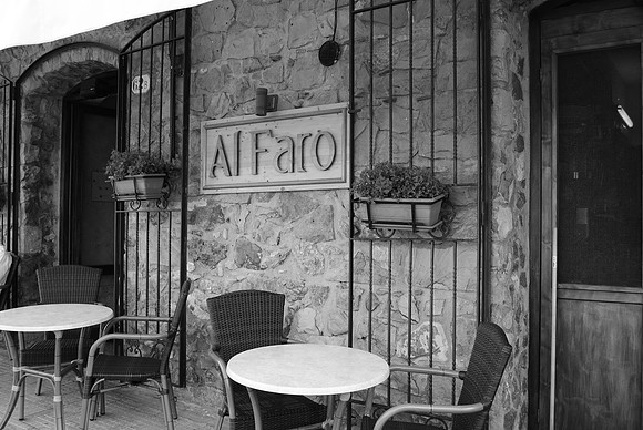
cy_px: 215
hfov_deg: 57.2
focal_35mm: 33
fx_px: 590
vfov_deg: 40.1
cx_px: 322
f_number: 6.3
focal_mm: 22
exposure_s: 1/60
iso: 200
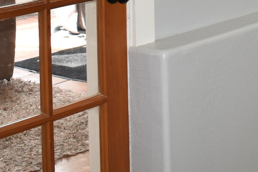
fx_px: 839
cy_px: -163
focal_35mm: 117
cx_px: 304
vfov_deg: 10.8
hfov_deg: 16.8
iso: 250
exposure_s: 1/60
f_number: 3.5
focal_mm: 18
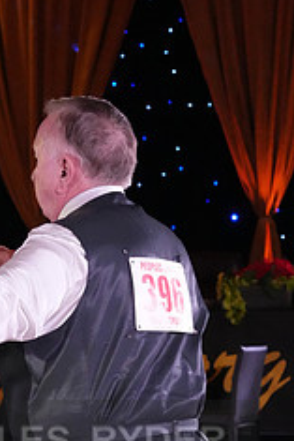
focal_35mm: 173
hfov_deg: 7.9
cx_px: -3
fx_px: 2116
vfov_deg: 11.7
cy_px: 464
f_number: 7.1
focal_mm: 70
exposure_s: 1/400
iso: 10000
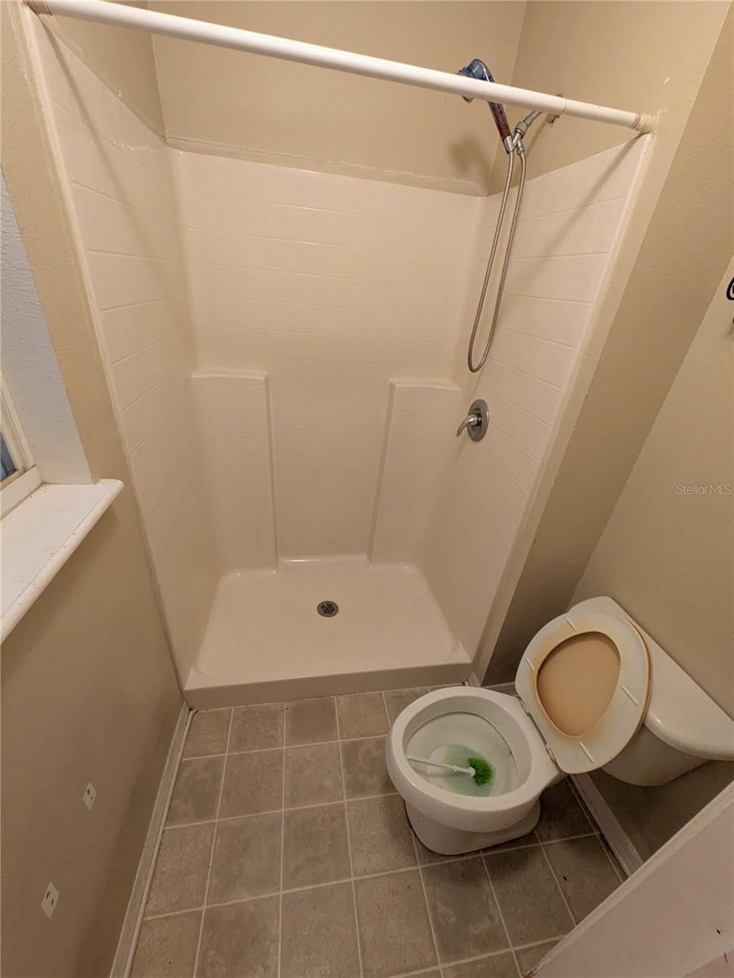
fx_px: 396
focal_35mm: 14
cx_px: 367
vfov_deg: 102.1
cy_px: 489
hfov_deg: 85.7
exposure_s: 1/24
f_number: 2.2
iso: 469
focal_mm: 1.83
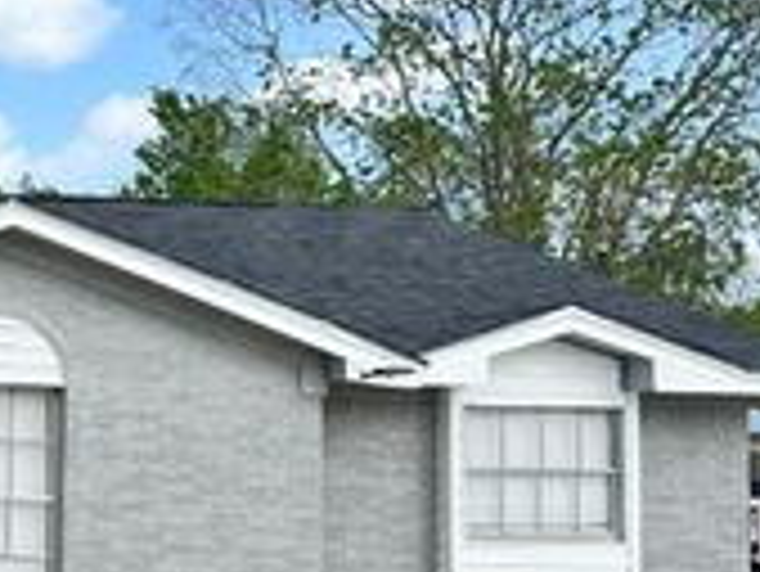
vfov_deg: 20.7
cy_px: 295
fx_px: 1560
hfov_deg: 22.7
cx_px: -355
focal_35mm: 71
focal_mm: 6.86
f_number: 1.78
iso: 80
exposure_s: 1/1305
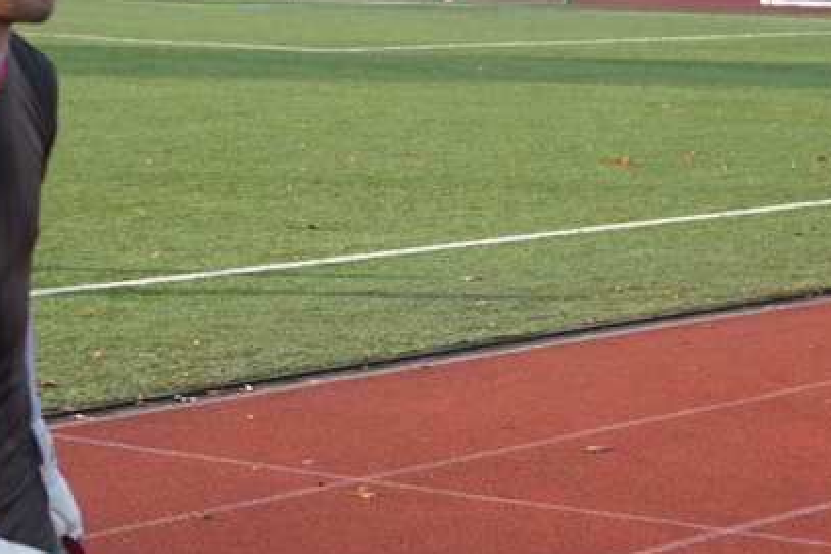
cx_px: 335
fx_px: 3138
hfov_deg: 15.1
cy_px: 293
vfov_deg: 10.1
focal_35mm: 136
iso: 100
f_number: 4.5
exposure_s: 1/160
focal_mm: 36
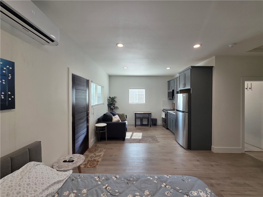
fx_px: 99
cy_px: 98
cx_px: 132
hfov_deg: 106.2
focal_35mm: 13
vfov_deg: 89.9
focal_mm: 2.2
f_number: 1.9
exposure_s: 1/120
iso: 125
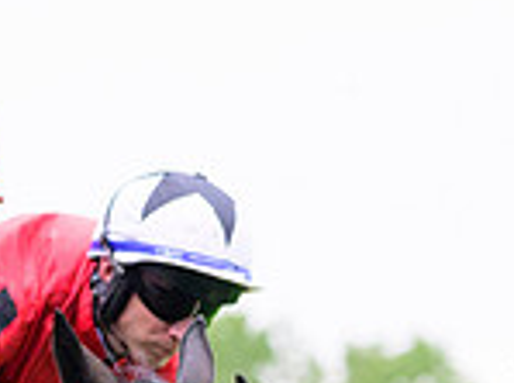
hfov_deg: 2.6
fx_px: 11169
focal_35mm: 754
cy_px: 705
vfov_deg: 2.0
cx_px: 164
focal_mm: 160
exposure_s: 1/1600
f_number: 5.6
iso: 1600
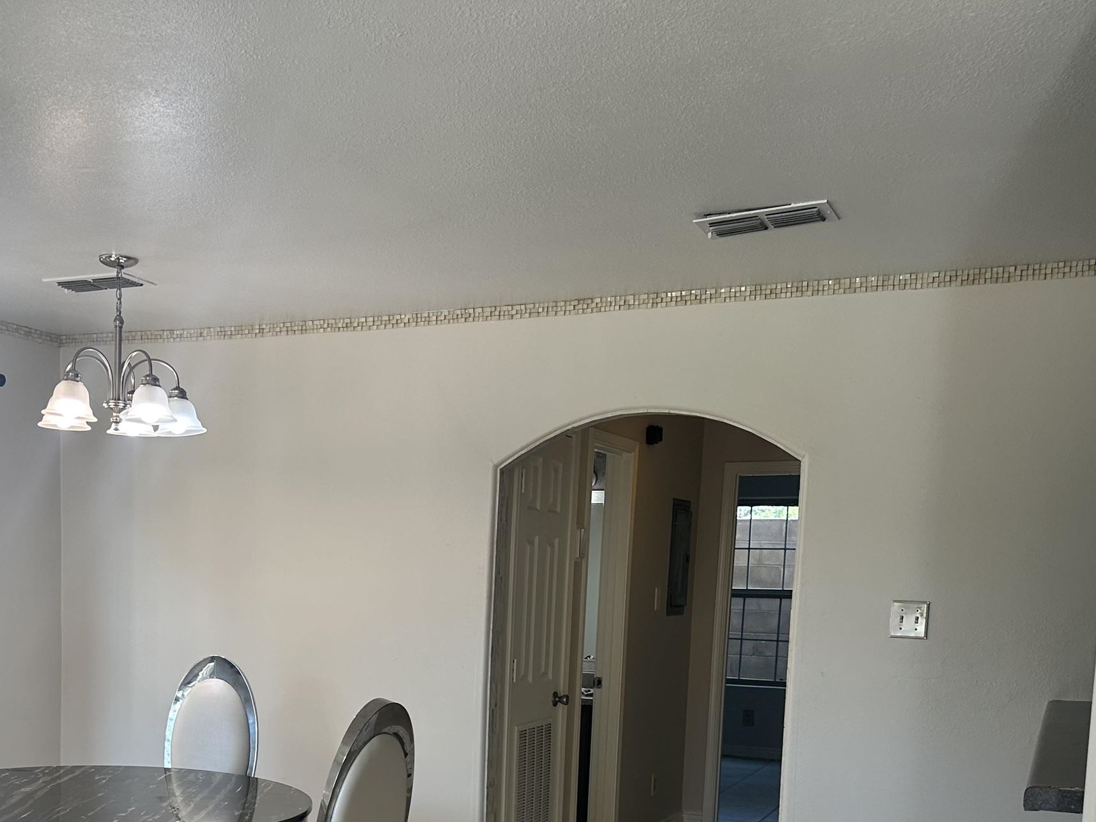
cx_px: 322
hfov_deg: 42.9
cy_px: 731
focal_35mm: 43
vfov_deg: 32.1
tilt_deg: -6.1
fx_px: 1361
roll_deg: -1.9
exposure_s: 1/163
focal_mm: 6.86
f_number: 1.78
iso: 80
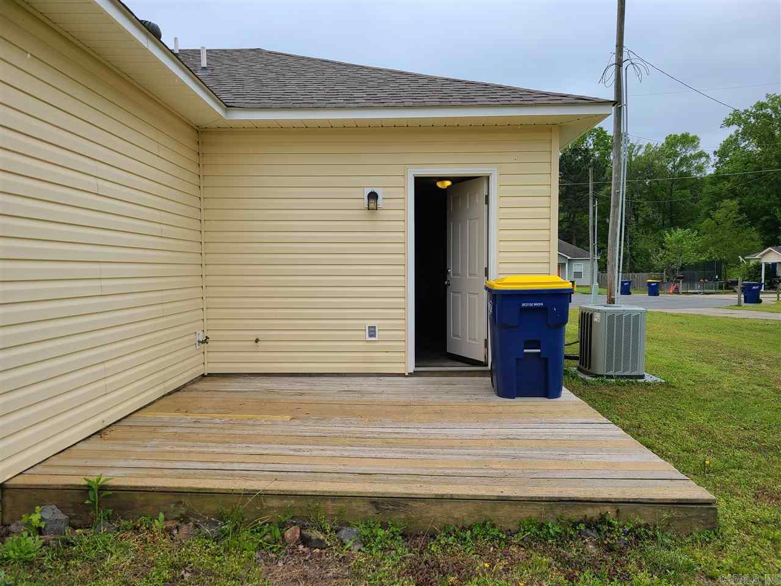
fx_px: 587
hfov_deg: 67.3
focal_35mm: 26
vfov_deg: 53.1
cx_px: 390
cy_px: 293
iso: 40
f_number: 1.8
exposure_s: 1/1649
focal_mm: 5.4
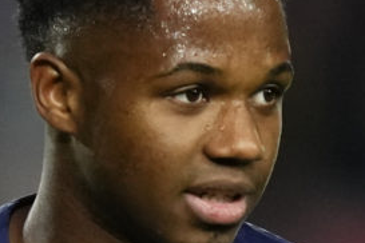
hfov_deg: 0.7
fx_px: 28498
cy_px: 624
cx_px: 266
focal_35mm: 2811
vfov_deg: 0.5
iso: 2500
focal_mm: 400
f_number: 2.8
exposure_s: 1/1600
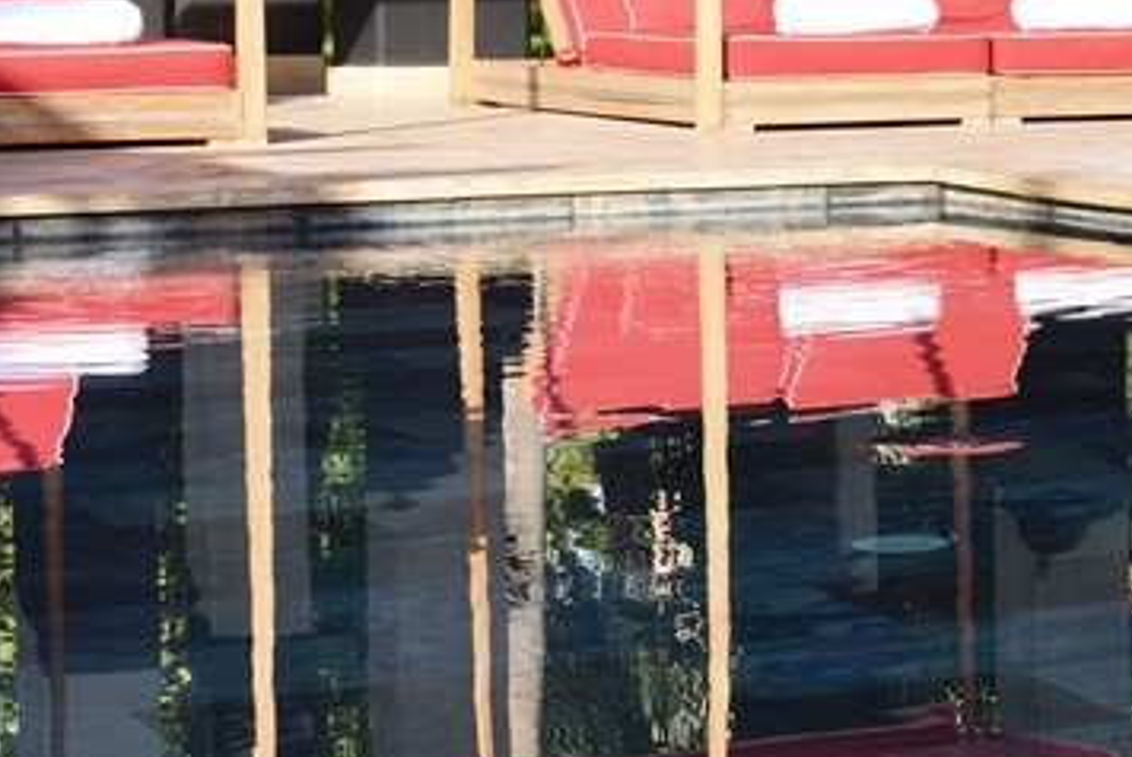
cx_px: 1793
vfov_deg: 9.8
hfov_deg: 13.7
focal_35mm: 139
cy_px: 92
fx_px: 4374
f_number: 9
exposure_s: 1/50
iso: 64
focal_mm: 24
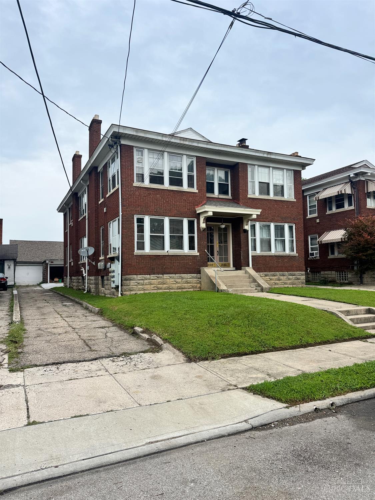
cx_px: 188
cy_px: 250
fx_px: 347
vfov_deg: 71.6
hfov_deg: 56.8
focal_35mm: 24
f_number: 1.78
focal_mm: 6.76
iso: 80
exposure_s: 1/1597
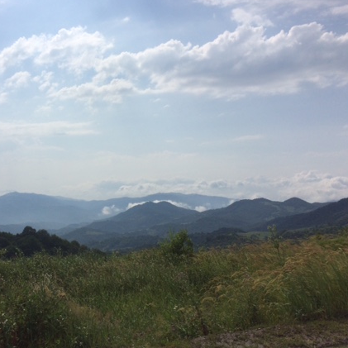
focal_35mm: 39
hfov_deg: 42.1
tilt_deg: +4.0
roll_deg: +1.7
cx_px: 108
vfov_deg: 42.8
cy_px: 163
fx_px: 444
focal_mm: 4.15
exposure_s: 1/10309
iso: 40
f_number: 2.2
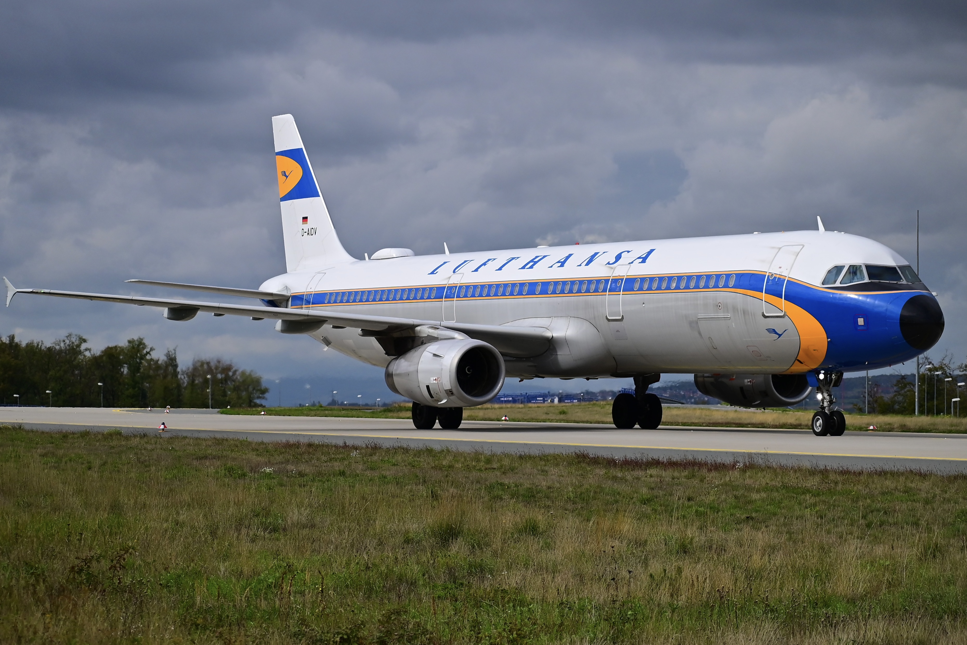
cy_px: 322
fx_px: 2820
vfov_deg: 13.0
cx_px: 484
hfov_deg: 19.5
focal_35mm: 105
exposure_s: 1/5000
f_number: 4.5
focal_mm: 70
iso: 360
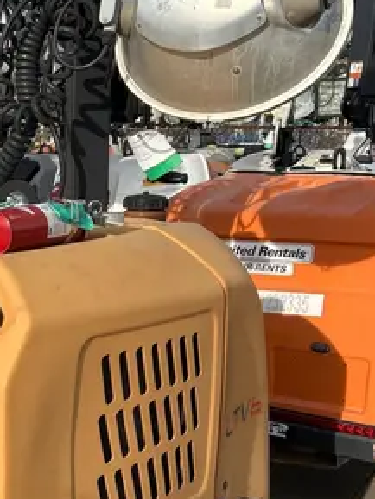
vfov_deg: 29.1
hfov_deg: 21.5
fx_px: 953
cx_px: 5
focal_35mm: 66
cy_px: 339
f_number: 1.5
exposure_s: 1/3460
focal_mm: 5.7
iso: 50
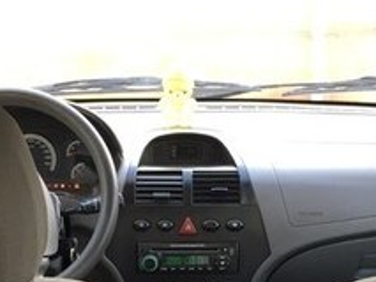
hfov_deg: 21.8
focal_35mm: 90
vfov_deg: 15.5
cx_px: 178
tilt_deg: -19.0
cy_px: 387
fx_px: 978
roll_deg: +0.7
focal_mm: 4.15
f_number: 2.2
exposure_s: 1/33
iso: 32
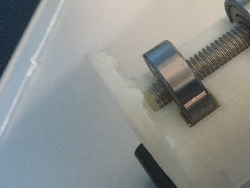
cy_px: 65
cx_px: 277
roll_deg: -0.9
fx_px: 477
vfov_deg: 22.2
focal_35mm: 66
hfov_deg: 26.9
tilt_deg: -41.1
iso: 400
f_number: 2.2
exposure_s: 1/17
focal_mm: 4.15
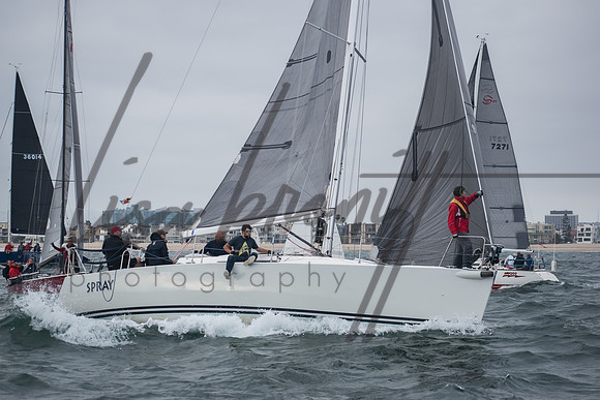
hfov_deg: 16.1
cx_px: 300
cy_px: 200
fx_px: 2125
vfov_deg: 10.8
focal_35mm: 128
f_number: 5.6
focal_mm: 85
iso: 400
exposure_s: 1/640
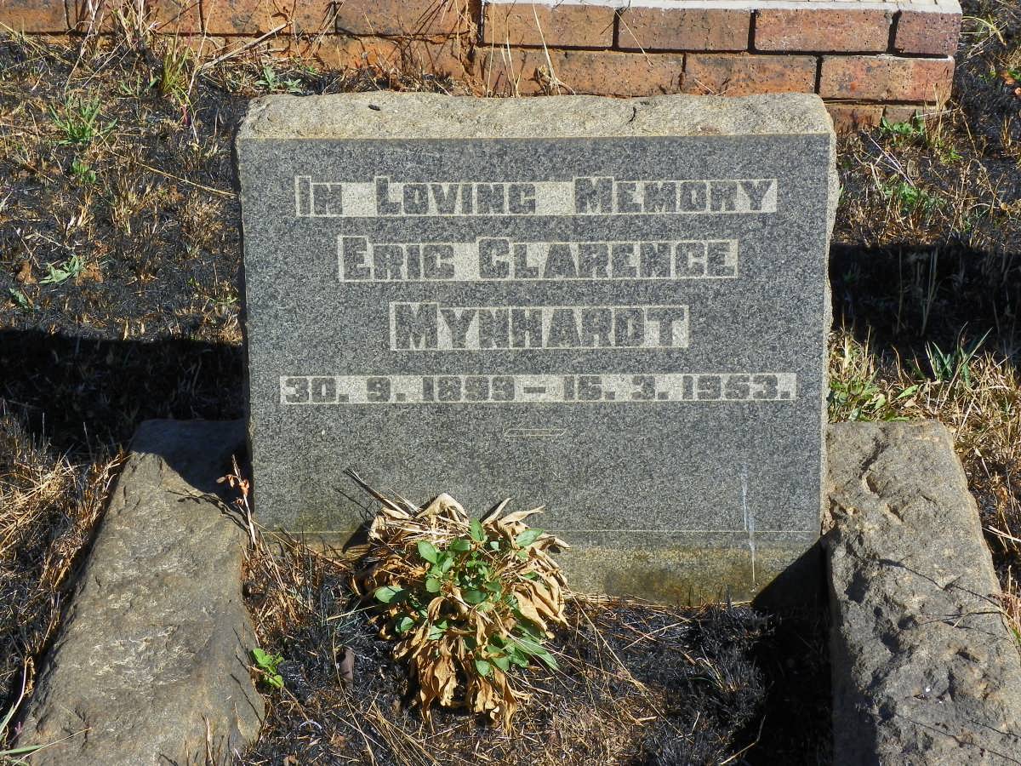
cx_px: 510
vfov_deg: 20.7
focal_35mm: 71
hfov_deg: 27.4
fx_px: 2094
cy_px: 383
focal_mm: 12.6
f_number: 5
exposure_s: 1/160
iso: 64
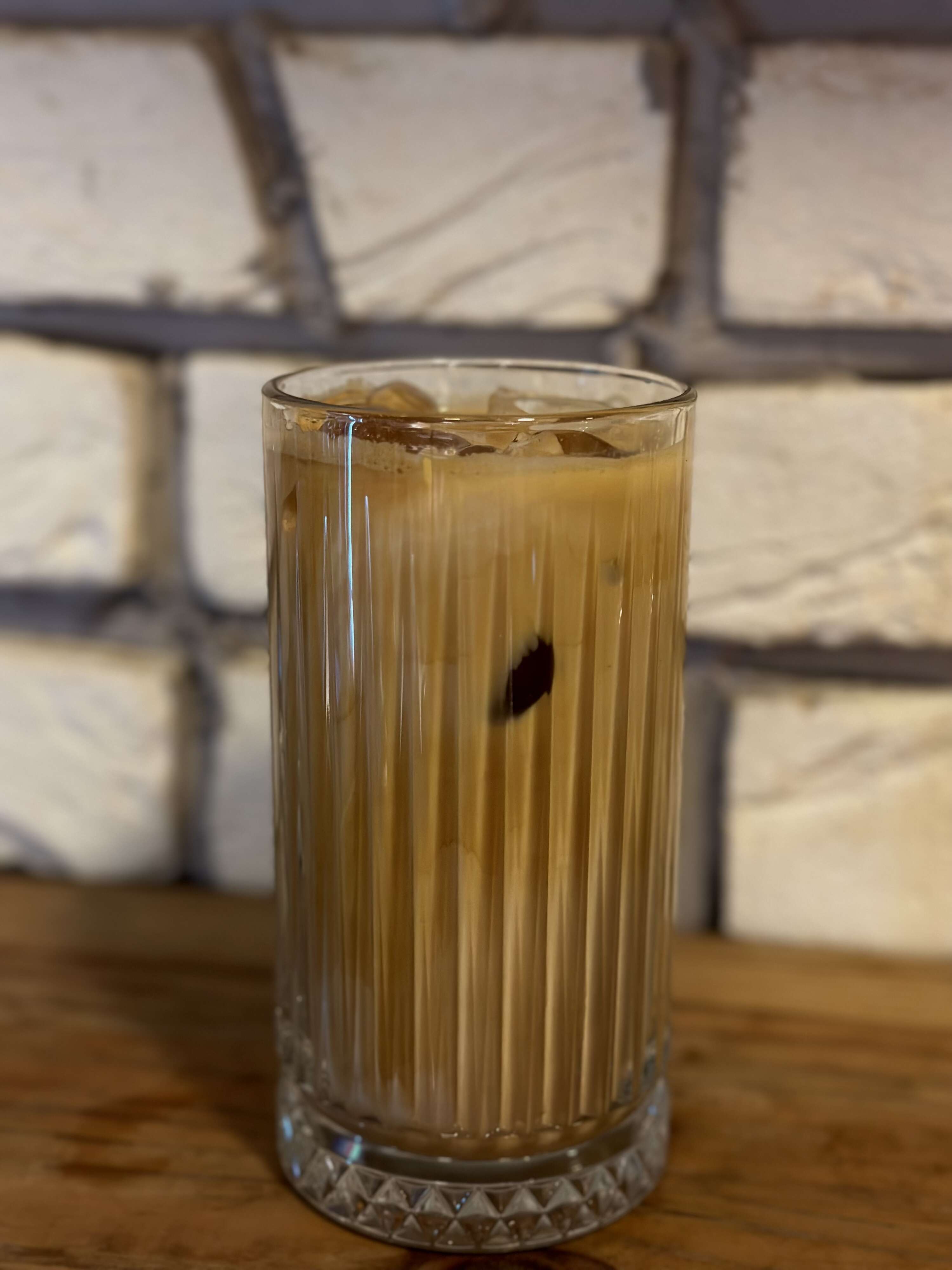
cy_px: 635
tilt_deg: -15.0
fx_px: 1760
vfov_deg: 39.7
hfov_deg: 30.3
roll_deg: -0.3
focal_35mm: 48
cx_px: 476
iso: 320
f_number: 1.78
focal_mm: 6.86
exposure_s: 1/33
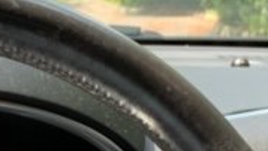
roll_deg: -1.0
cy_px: 286
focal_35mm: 101
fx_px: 718
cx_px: -39
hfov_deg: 20.0
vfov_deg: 11.1
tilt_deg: -24.3
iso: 32
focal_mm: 4.25
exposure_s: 1/122
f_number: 1.8
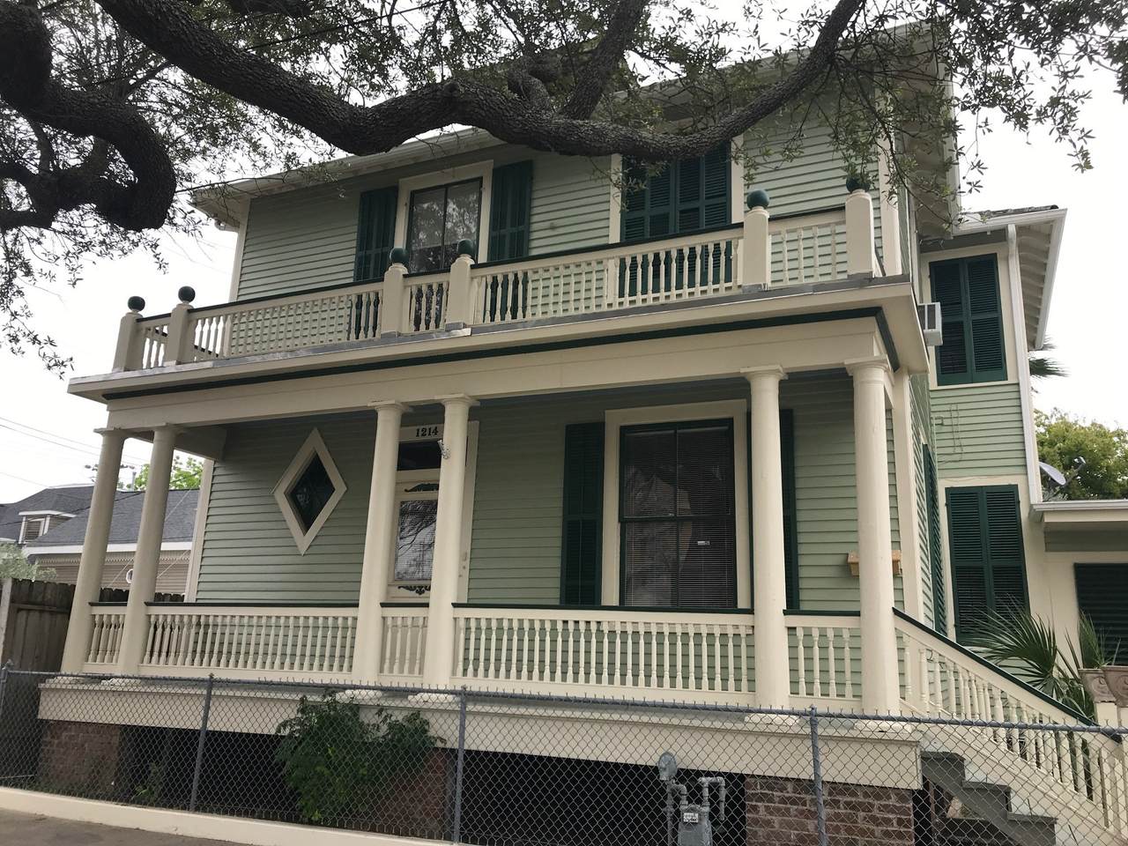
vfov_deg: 49.7
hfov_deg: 63.4
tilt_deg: +15.7
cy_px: 423
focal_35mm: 28
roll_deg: -3.7
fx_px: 912
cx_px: 564
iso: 20
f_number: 1.8
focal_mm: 3.99
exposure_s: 1/778
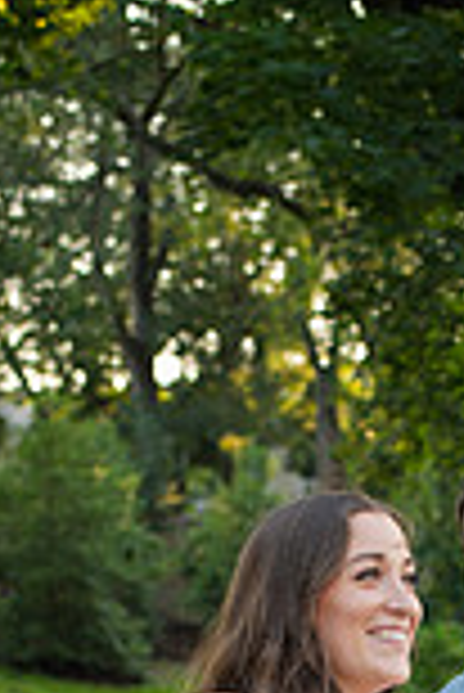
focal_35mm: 102
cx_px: 444
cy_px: 824
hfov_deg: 13.3
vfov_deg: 18.9
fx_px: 1967
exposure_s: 1/320
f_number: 3.2
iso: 250
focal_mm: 35
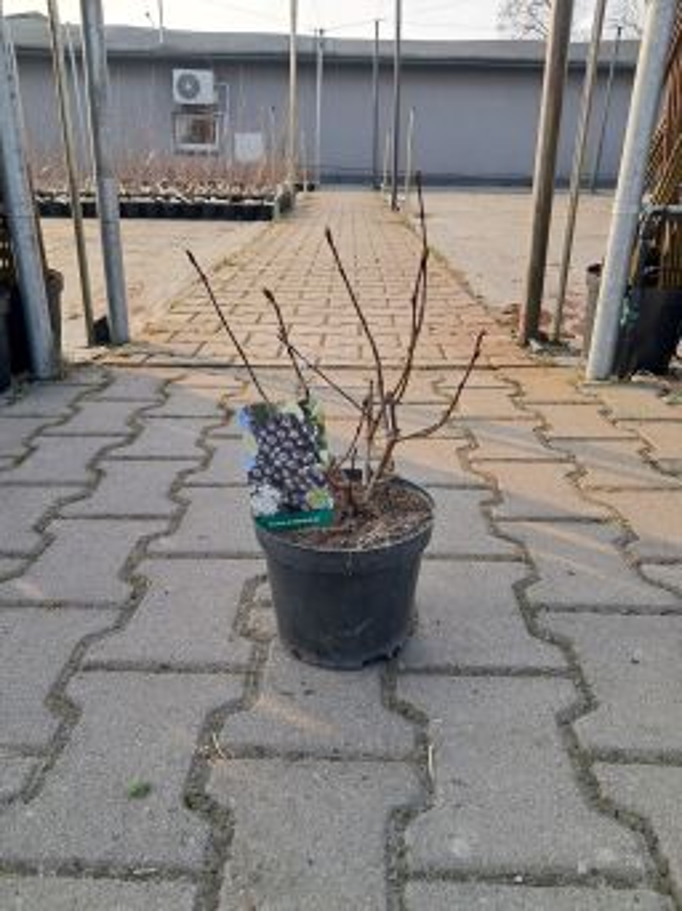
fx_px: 710
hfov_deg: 51.3
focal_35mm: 27
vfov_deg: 65.4
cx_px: 341
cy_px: 456
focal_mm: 4
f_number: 1.8
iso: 50
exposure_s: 1/328
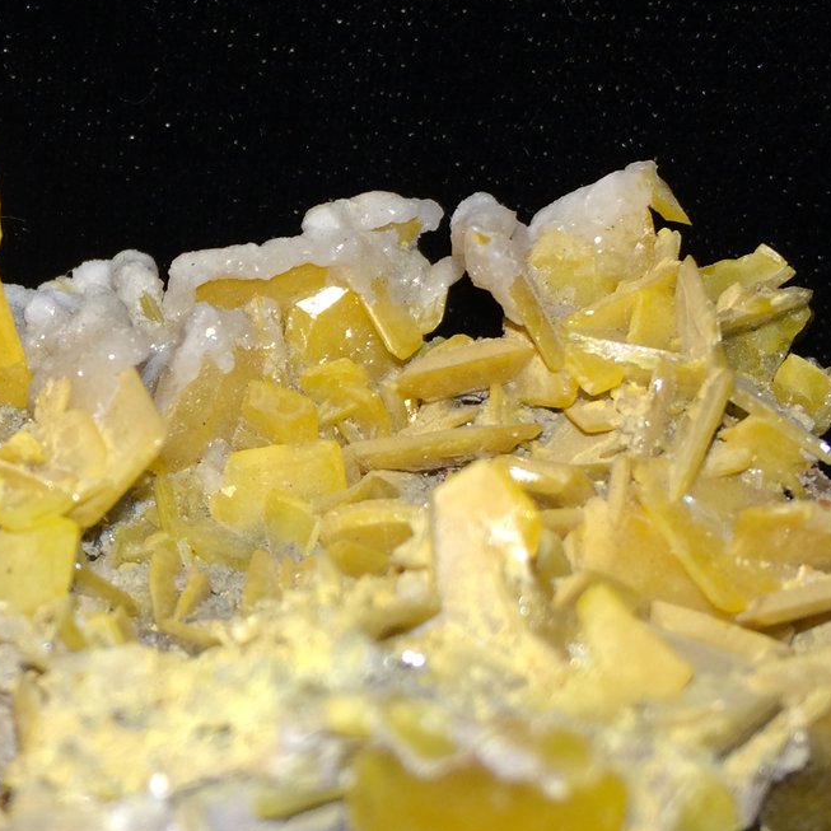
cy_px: 439
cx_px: 106
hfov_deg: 25.8
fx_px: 1765
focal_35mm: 65
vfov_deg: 26.5
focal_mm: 4.12
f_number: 2.2
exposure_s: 1/595
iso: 32
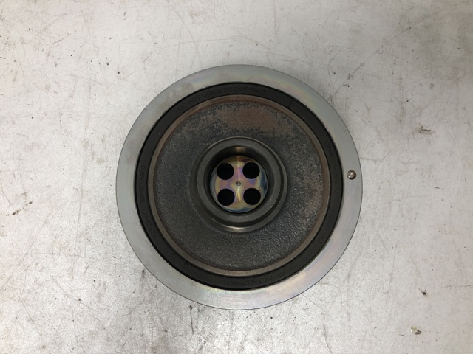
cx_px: 236
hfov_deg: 63.4
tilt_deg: -85.3
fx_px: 383
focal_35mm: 28
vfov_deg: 49.7
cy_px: 177
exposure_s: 1/25
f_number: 1.8
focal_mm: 4
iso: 40
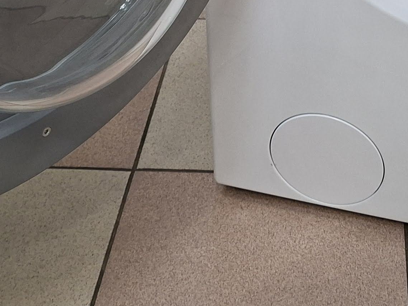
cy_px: -183
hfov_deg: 23.7
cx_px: 333
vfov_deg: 16.3
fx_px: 955
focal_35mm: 81
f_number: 1.8
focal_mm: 5.54
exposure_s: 1/50
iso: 160
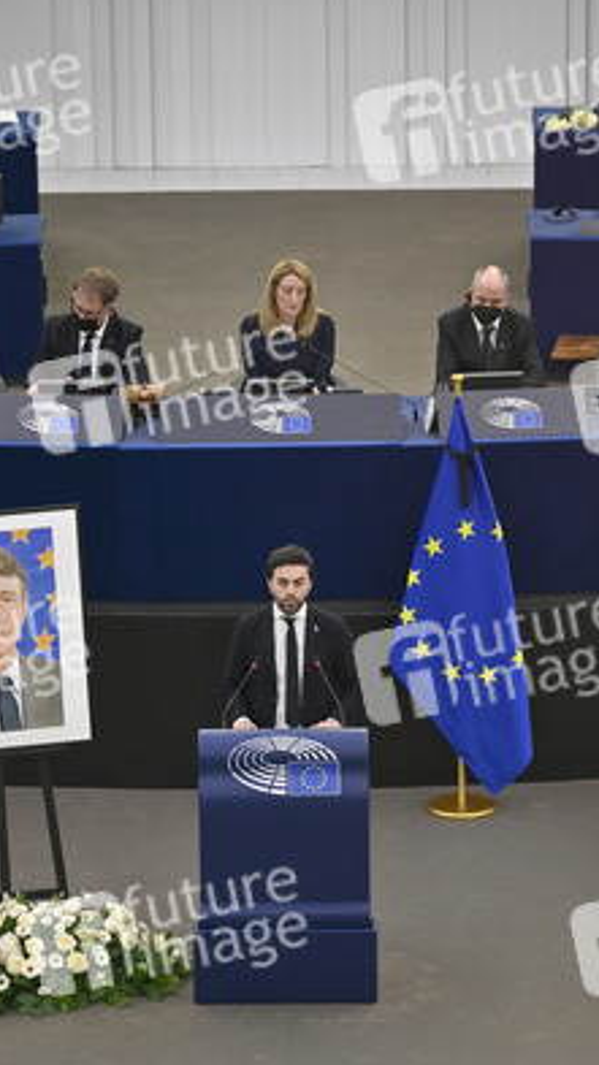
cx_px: 247
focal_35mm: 213
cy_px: 526
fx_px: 6016
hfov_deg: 5.7
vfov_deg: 10.1
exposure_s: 1/400
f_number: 2.8
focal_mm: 200
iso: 800
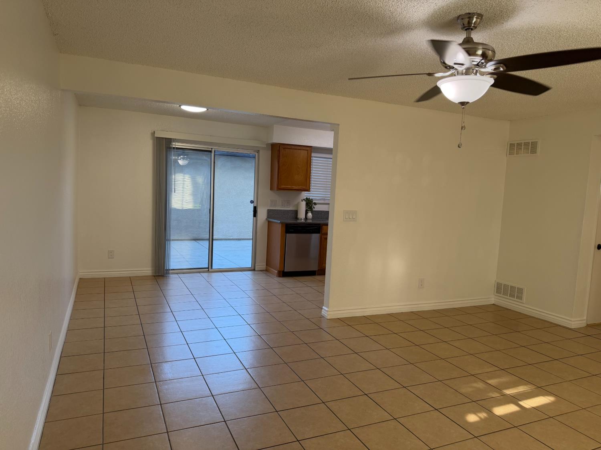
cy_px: 225
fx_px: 417
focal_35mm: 24
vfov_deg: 56.8
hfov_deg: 71.6
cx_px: 300
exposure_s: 1/184
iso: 125
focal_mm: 6.76
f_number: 1.78
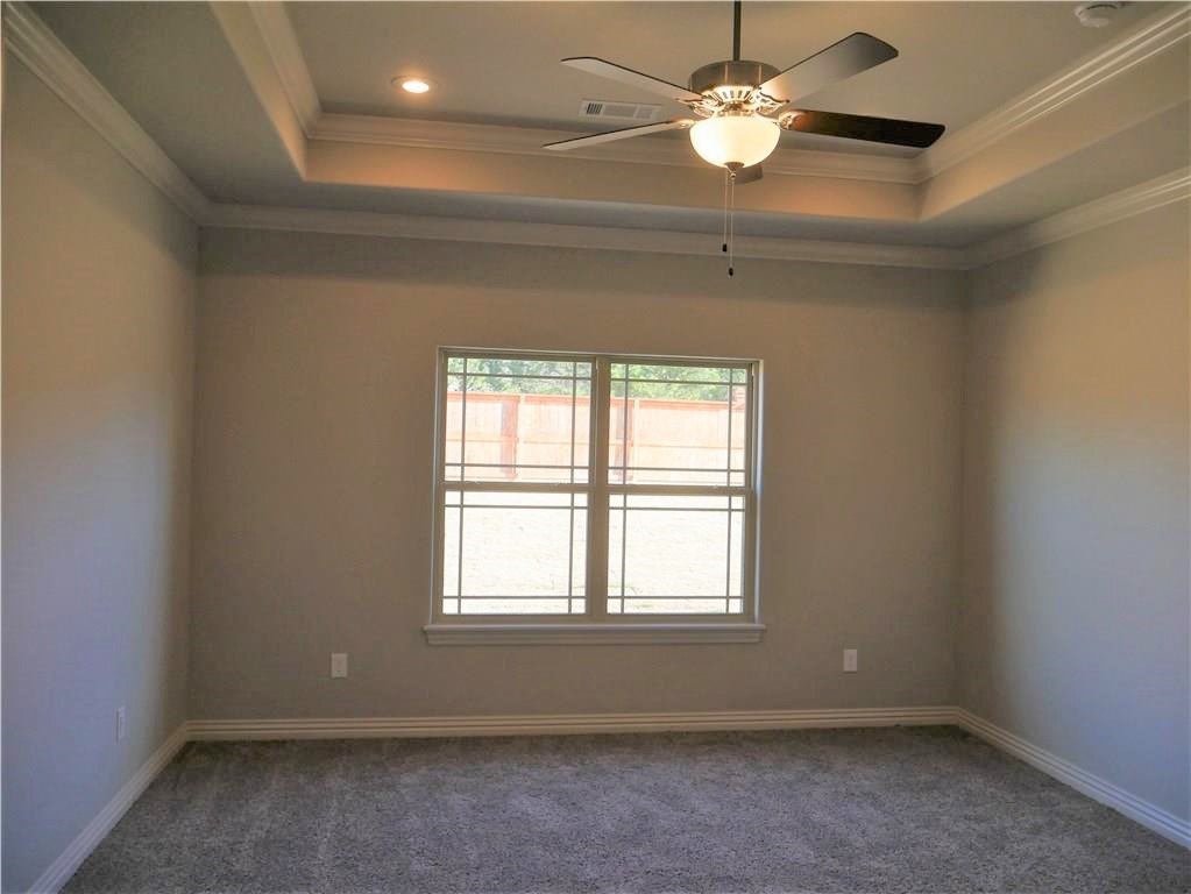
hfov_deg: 63.4
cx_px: 596
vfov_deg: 49.8
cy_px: 447
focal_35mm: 28
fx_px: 964
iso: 200
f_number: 4.5
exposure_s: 1/160
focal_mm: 14
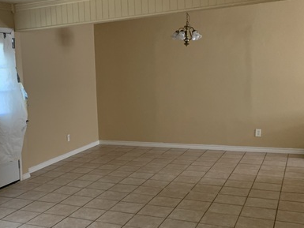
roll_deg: +3.2
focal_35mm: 45
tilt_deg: -6.0
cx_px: 81
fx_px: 395
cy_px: 118
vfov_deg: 32.2
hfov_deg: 41.0
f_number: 1.8
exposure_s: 1/60
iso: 250
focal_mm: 4.25
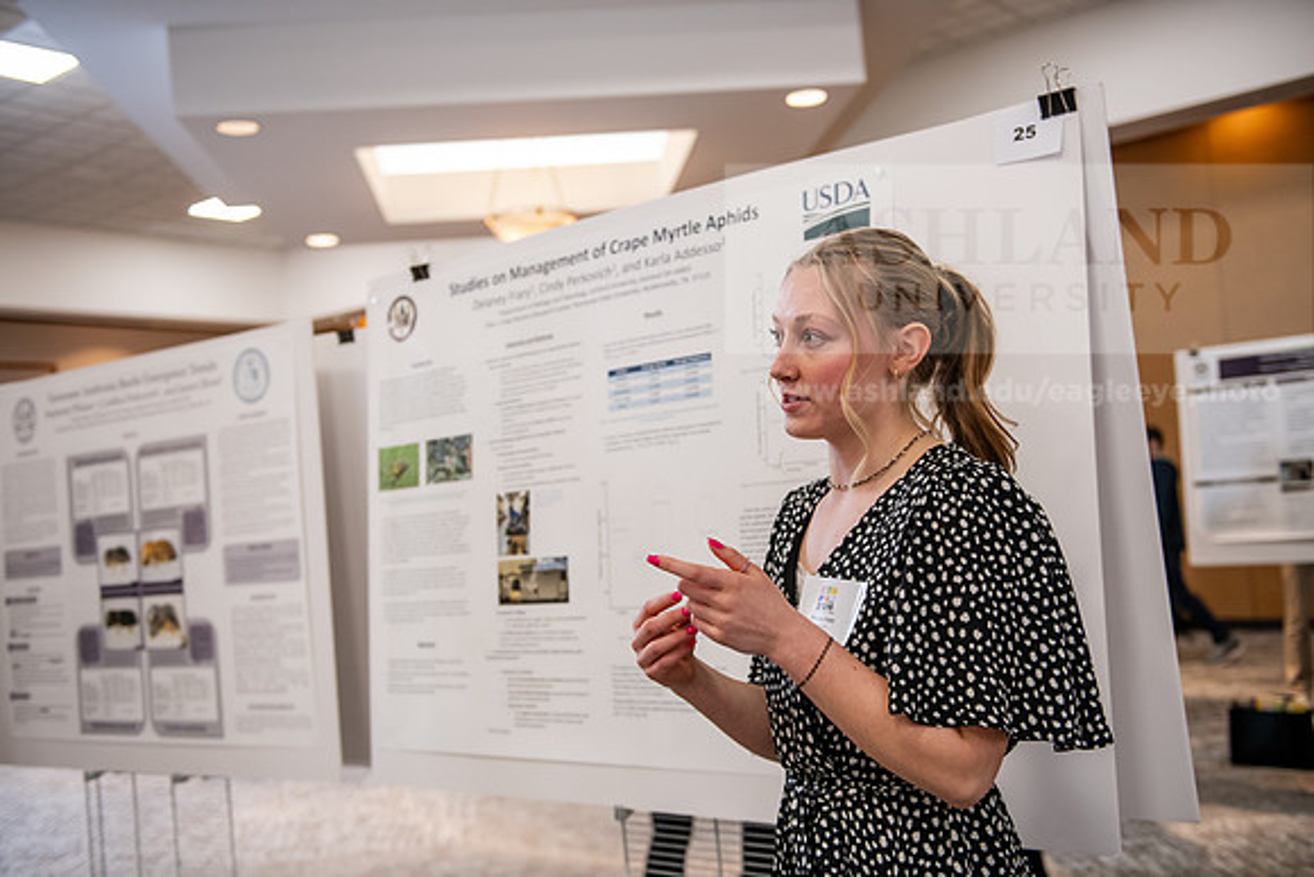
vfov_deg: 35.1
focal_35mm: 38
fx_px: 1387
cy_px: 438
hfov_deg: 50.7
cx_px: 657
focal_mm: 38
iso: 1250
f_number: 3.2
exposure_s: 1/160
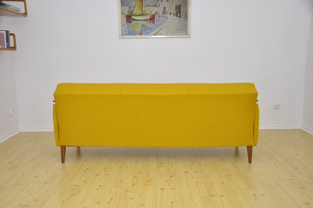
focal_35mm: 39
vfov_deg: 34.1
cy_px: 104
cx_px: 156
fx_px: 339
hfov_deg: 49.6
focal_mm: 26
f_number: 4
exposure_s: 1/125
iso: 400
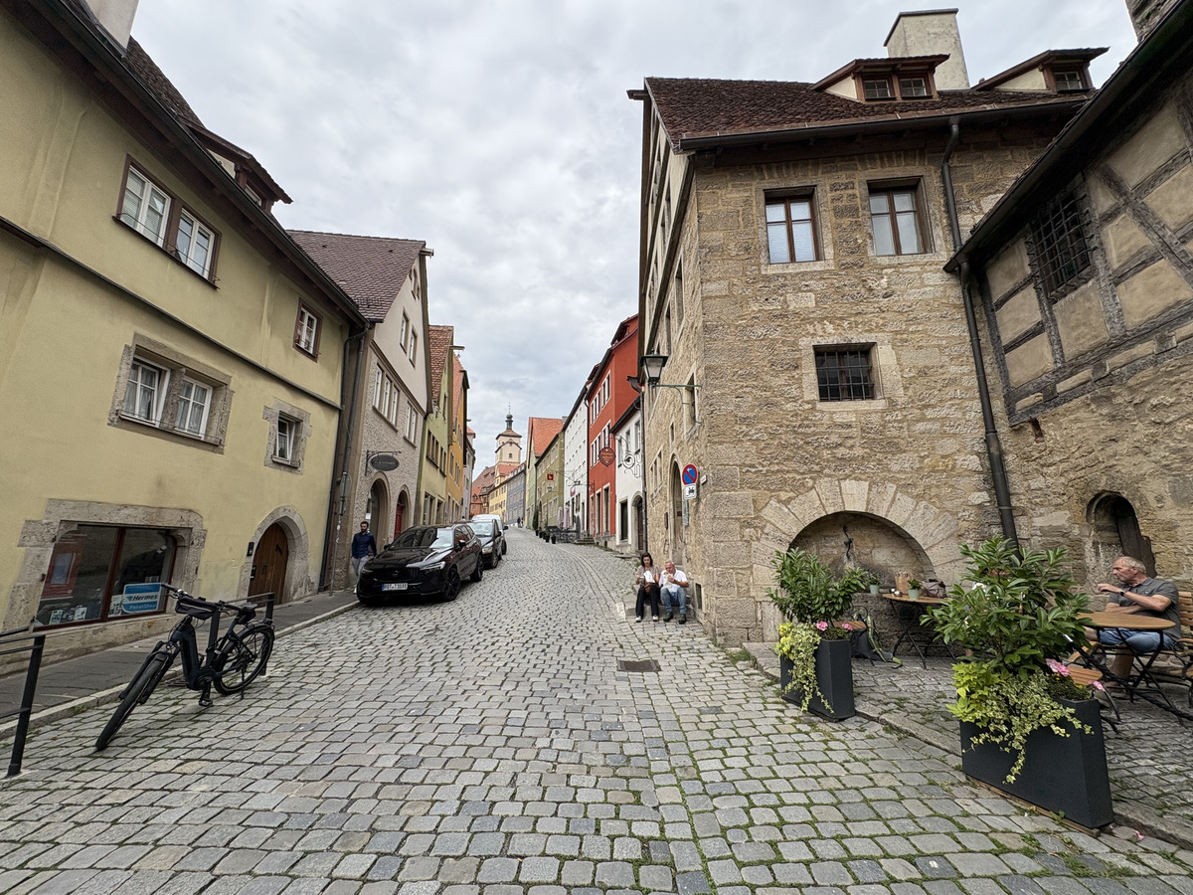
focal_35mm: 14
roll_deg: -0.1
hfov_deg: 102.1
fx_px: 482
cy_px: 448
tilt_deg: +13.0
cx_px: 596
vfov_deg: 85.7
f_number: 2.2
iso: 40
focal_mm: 2.22
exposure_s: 1/1110
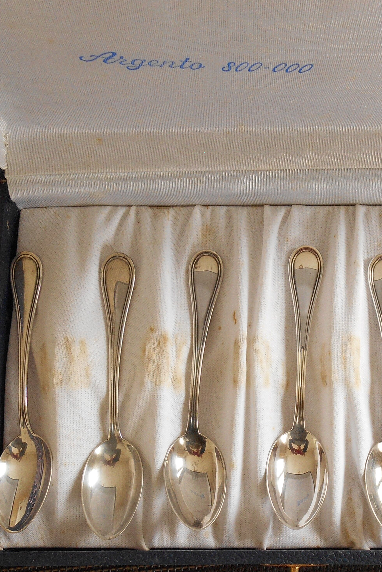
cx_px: 269
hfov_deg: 35.4
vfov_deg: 51.9
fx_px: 589
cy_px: 292
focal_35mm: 37
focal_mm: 4.7
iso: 140
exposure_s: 1/30
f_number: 3.4
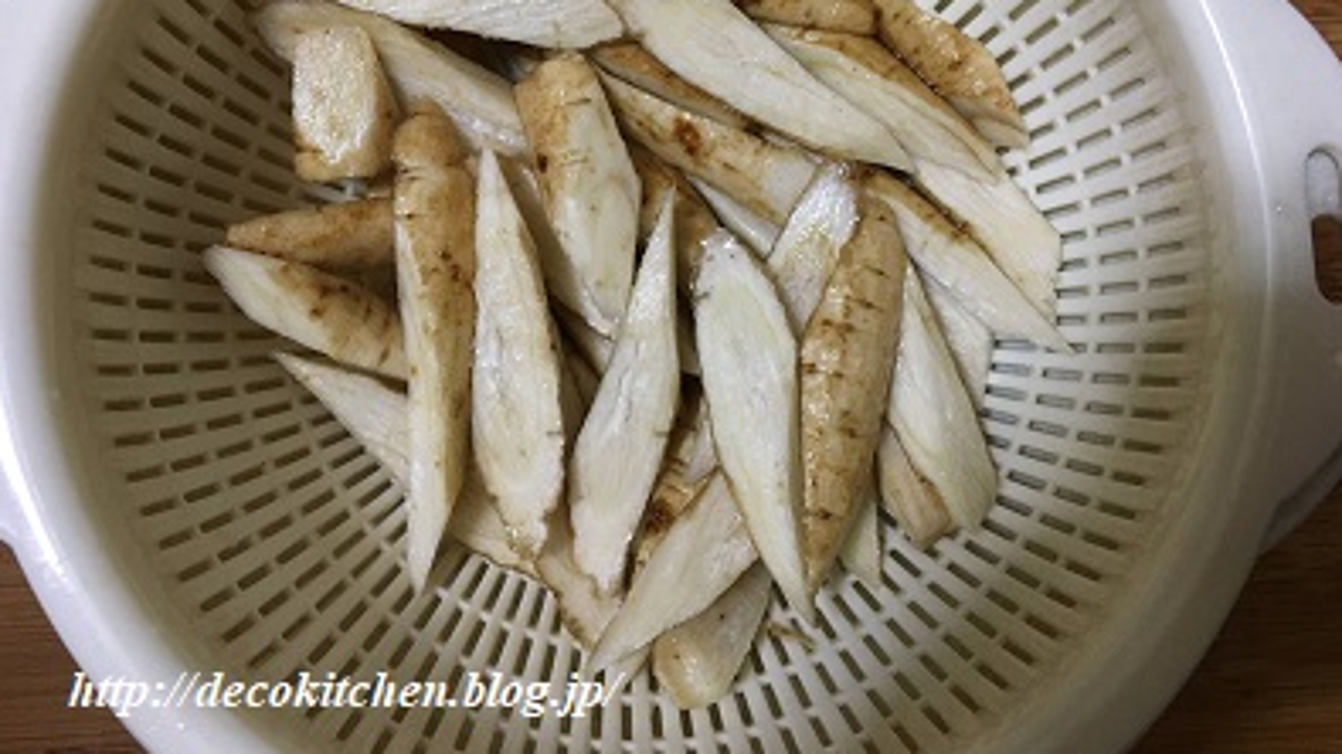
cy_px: 272
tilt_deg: -81.7
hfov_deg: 61.0
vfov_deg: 36.4
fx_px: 1138
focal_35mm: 32
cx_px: 669
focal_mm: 4.15
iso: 125
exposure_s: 1/30
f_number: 2.2
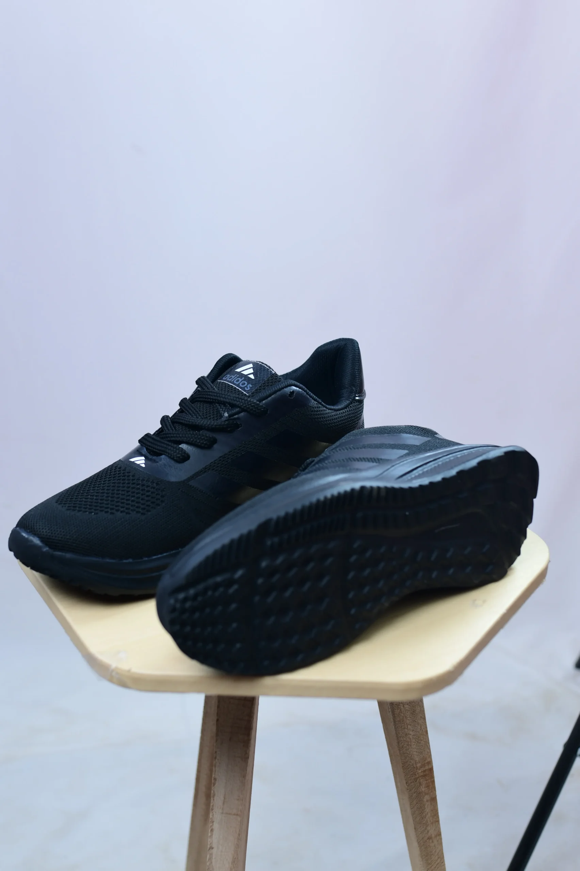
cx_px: 290
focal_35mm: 52
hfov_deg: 26.0
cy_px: 436
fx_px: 1258
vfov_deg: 38.2
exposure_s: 1/125
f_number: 3.2
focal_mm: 35
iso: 250
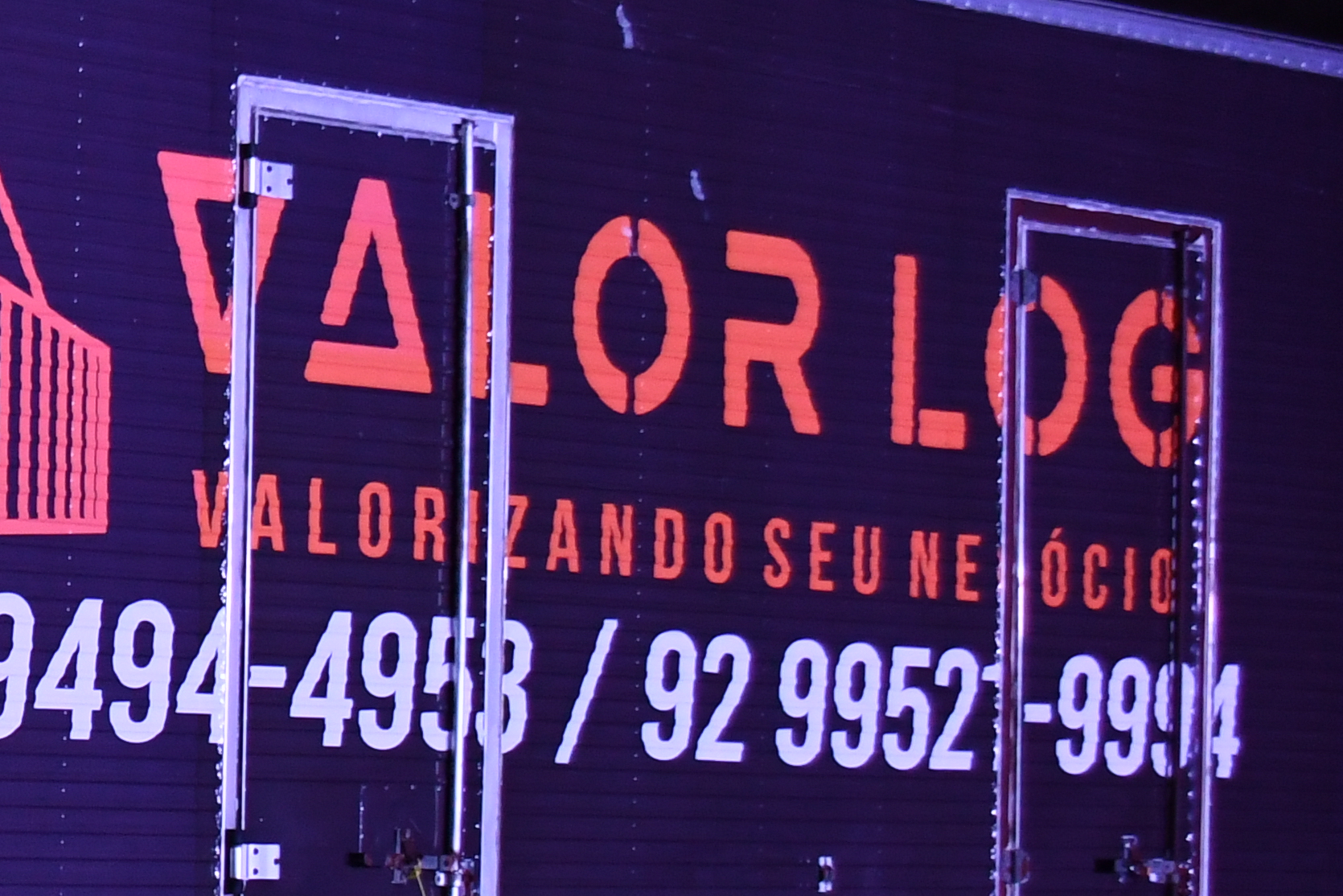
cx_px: -489
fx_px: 5970
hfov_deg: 12.4
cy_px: 475
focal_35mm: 160
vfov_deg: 8.6
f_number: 4.2
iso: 900
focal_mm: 32
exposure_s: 1/160
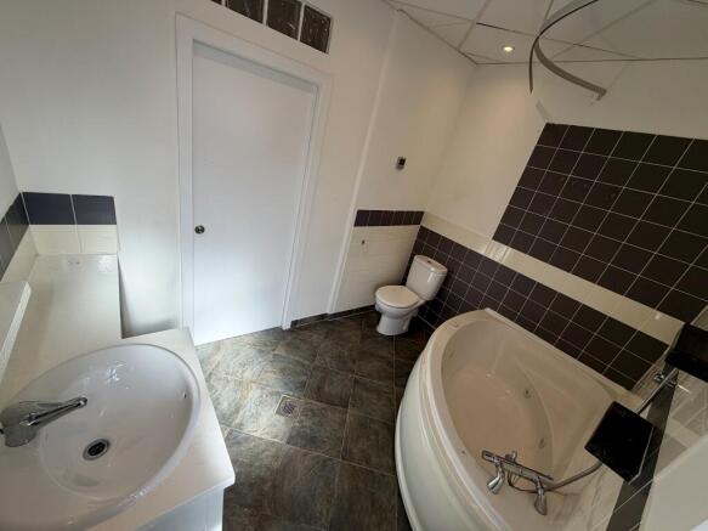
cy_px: 266
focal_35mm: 14
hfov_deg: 102.1
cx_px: 354
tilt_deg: -23.8
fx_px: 286
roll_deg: -13.9
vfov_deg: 85.7
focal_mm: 2.22
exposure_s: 1/100
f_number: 2.2
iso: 16
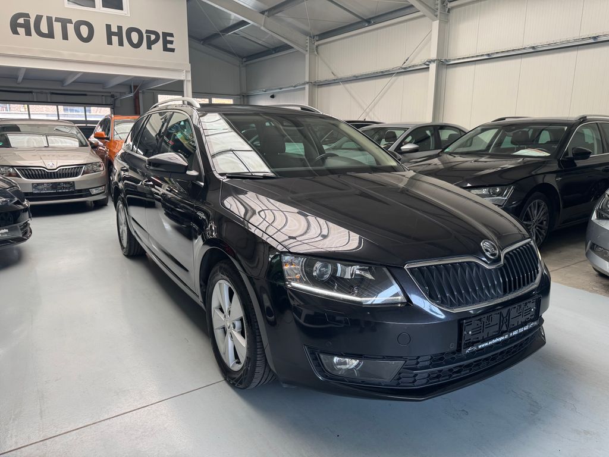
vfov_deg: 56.8
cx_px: 304
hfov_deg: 71.6
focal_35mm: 24
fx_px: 422
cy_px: 228
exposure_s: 1/121
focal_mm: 6.76
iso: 80
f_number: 1.78
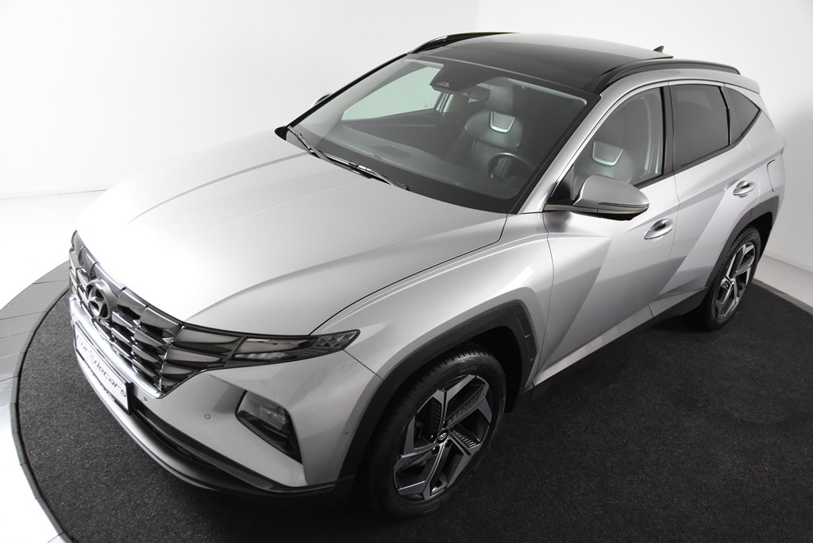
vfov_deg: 43.6
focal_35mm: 30
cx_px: 406
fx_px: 678
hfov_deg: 61.9
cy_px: 272
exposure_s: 1/60
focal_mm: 20
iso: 1600
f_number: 4
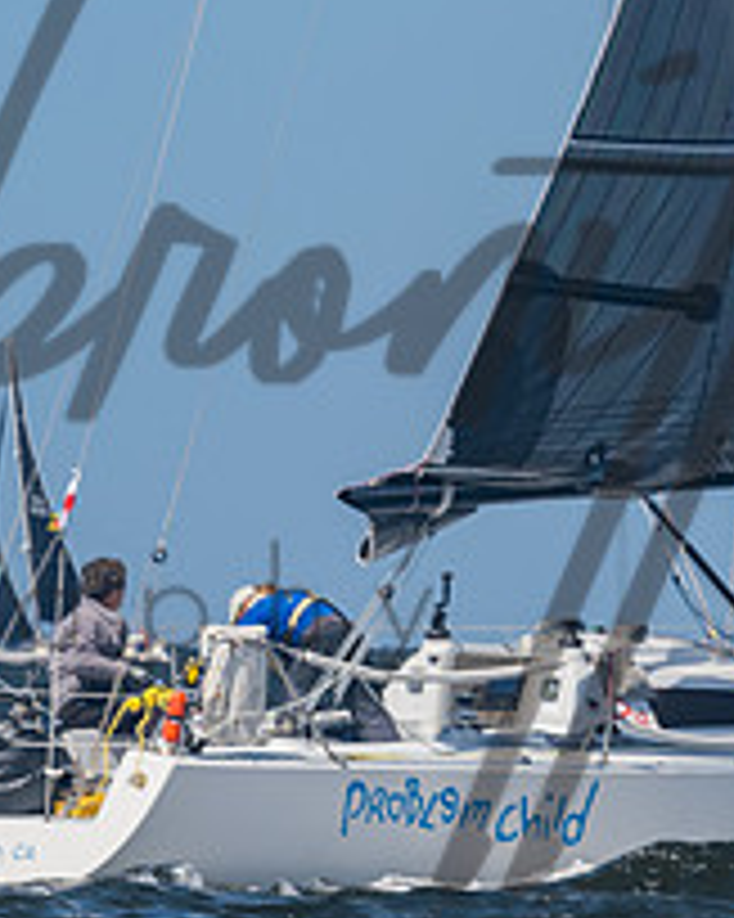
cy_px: 534
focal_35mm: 737
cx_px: 425
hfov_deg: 2.1
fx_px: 20028
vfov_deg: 2.6
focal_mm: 200
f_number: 6.3
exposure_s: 1/250
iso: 100
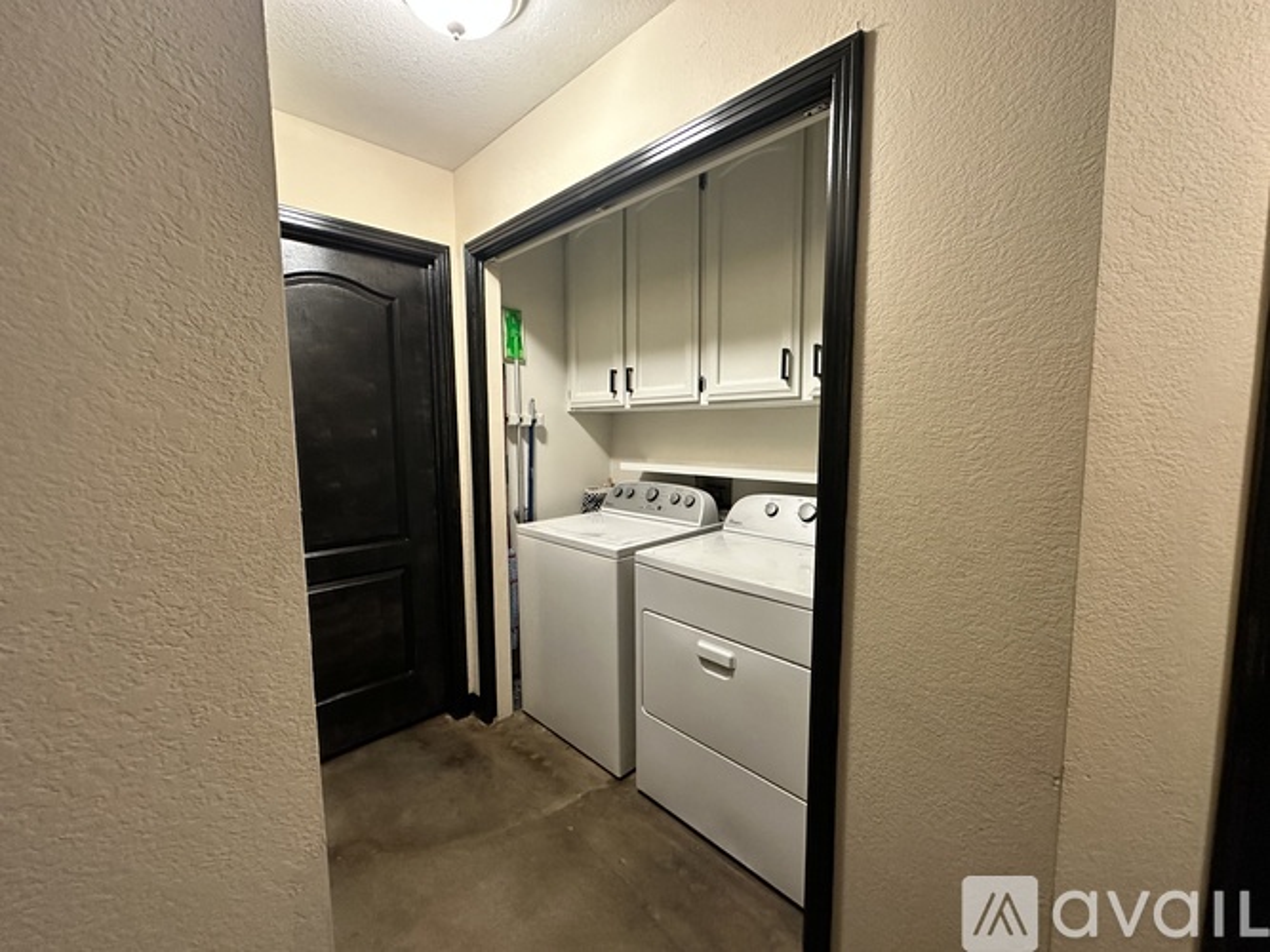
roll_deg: +0.0
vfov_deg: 85.7
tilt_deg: -6.3
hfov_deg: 102.1
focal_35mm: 14
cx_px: 635
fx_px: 514
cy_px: 476
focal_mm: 2.22
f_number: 2.2
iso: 640
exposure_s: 1/60
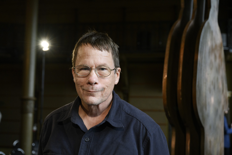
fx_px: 316
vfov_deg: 27.5
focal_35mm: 49
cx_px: 116
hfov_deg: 40.3
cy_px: 78
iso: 3200
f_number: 4.5
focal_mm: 49
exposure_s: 1/250
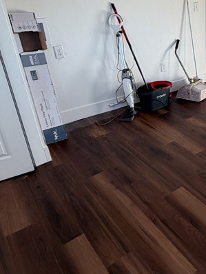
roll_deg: -0.7
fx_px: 285
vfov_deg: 50.7
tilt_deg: -22.7
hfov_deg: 34.6
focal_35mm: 36
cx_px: 223
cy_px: 100
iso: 64
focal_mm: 2.22
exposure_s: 1/121
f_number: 2.2
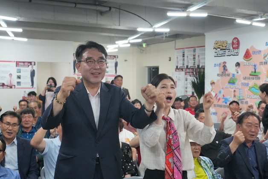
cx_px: 134
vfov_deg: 27.5
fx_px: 365
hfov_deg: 40.3
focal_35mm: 49
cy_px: 90
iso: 6400
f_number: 5.6
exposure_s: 1/250
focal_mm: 49
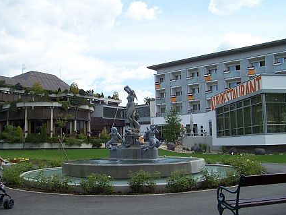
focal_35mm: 36
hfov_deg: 51.3
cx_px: 144
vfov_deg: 39.7
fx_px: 298
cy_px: 113
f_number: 5.6
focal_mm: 5.6
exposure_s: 1/250
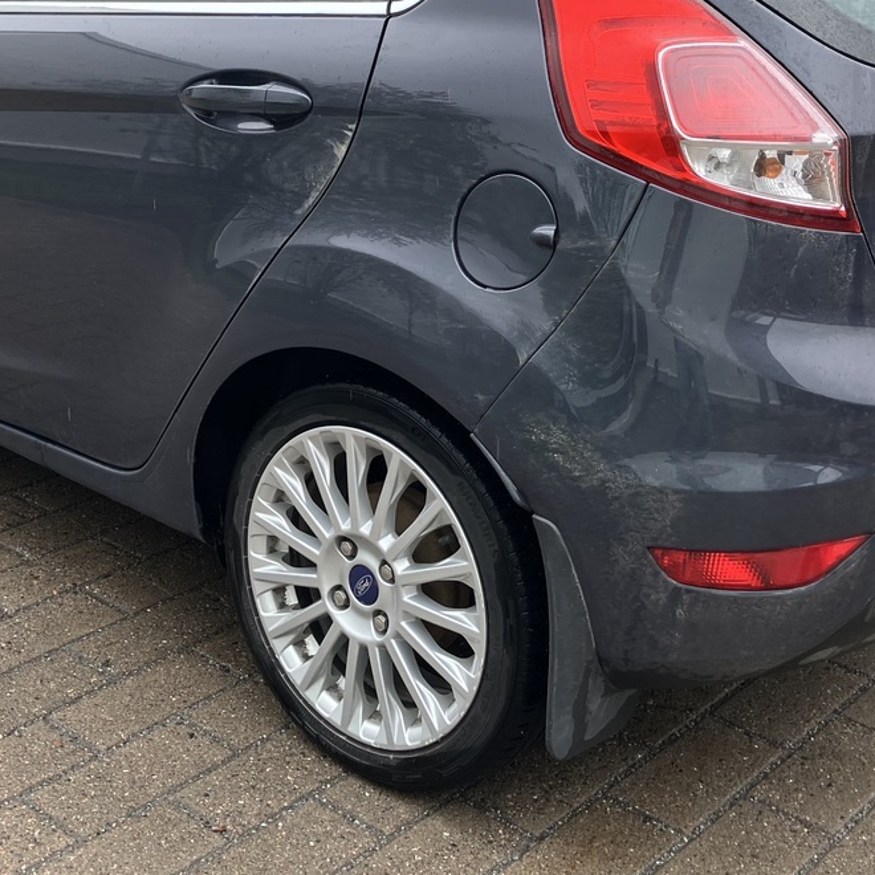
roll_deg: -1.8
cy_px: 196
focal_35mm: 54
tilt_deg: -11.9
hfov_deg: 31.6
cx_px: 371
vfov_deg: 31.0
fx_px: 1544
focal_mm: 3.99
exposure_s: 1/376
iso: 32
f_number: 1.8
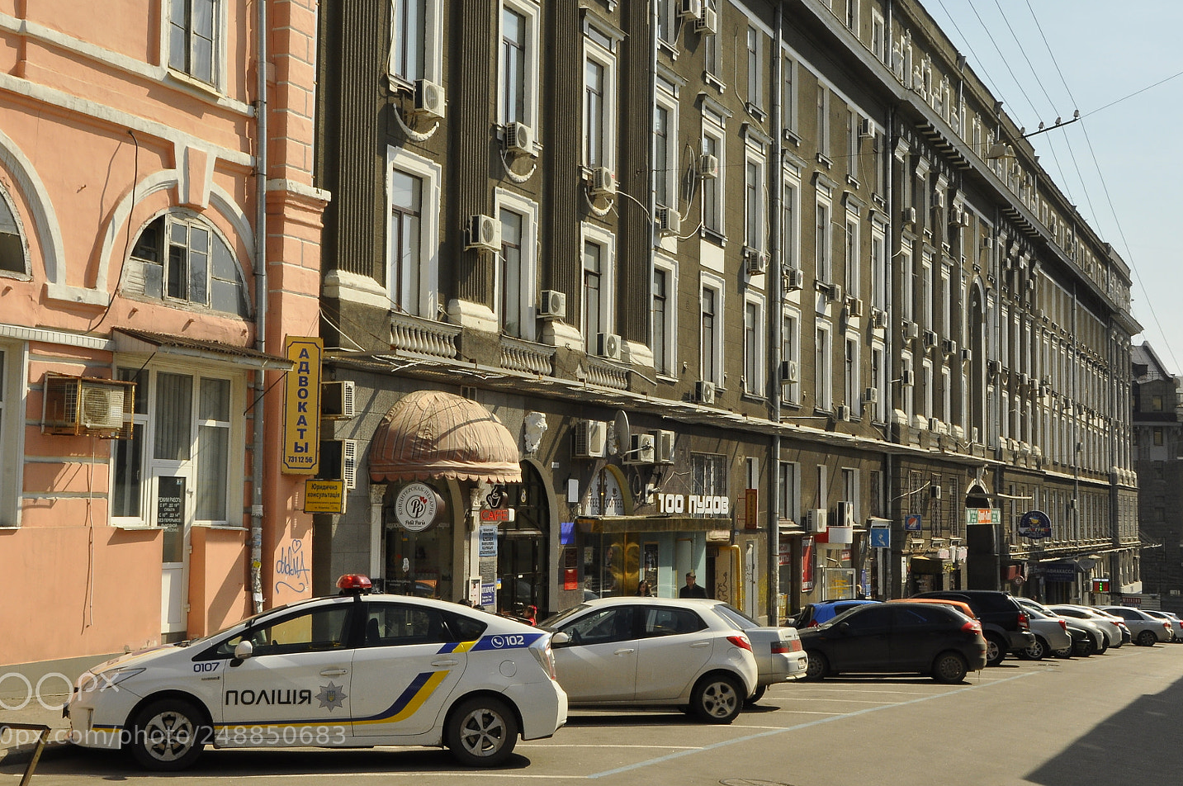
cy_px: 361
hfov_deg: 40.7
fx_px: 1594
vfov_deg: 27.7
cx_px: 575
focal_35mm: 49
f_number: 25
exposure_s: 1/80
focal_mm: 29
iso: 320
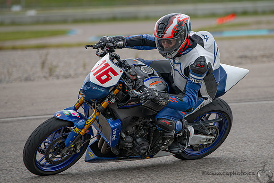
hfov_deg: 8.0
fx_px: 1964
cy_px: 79
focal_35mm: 258
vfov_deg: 5.3
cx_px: 177
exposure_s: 1/1250
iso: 140
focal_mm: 200
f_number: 3.5
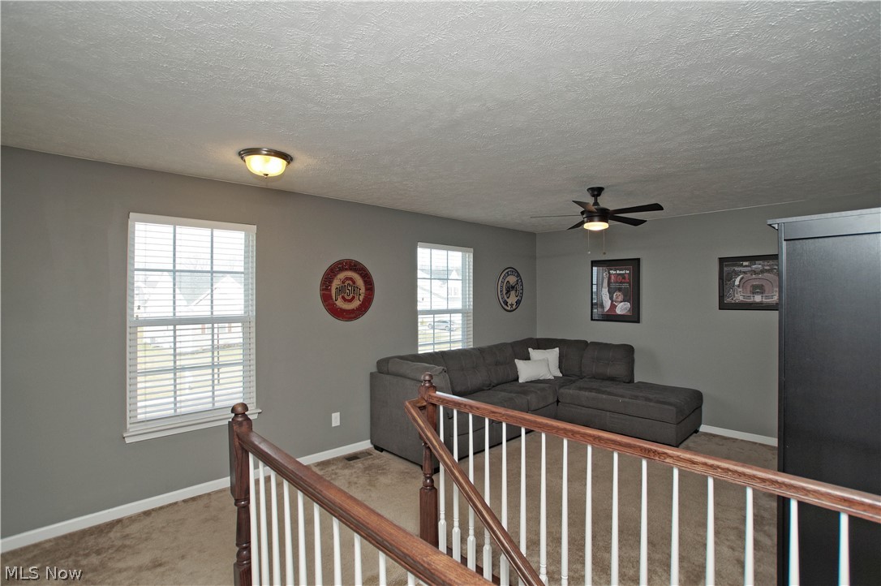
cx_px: 440
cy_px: 293
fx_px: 403
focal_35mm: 16
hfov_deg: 95.0
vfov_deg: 72.0
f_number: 4.5
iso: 100
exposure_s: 1/60
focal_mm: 11
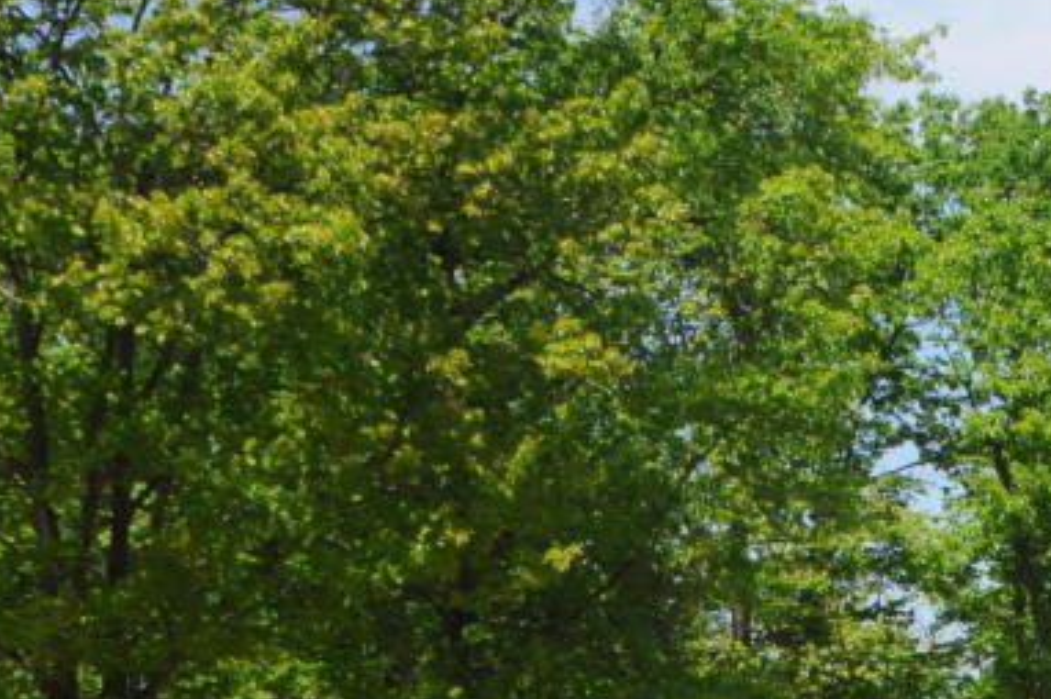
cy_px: 881
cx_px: 1032
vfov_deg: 10.6
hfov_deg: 15.9
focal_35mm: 127
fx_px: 3704
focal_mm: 28
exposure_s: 1/640
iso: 800
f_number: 10
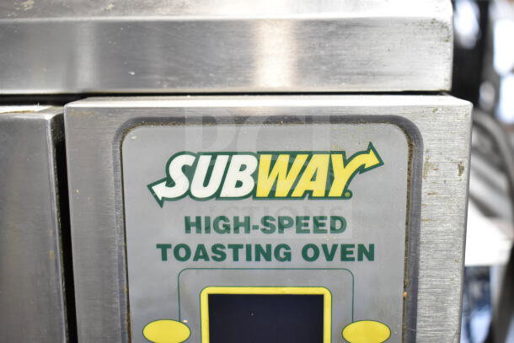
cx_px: 257
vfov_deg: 29.0
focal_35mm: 46
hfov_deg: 42.3
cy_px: 172
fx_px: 664
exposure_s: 1/160
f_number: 5
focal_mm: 31
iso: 1600
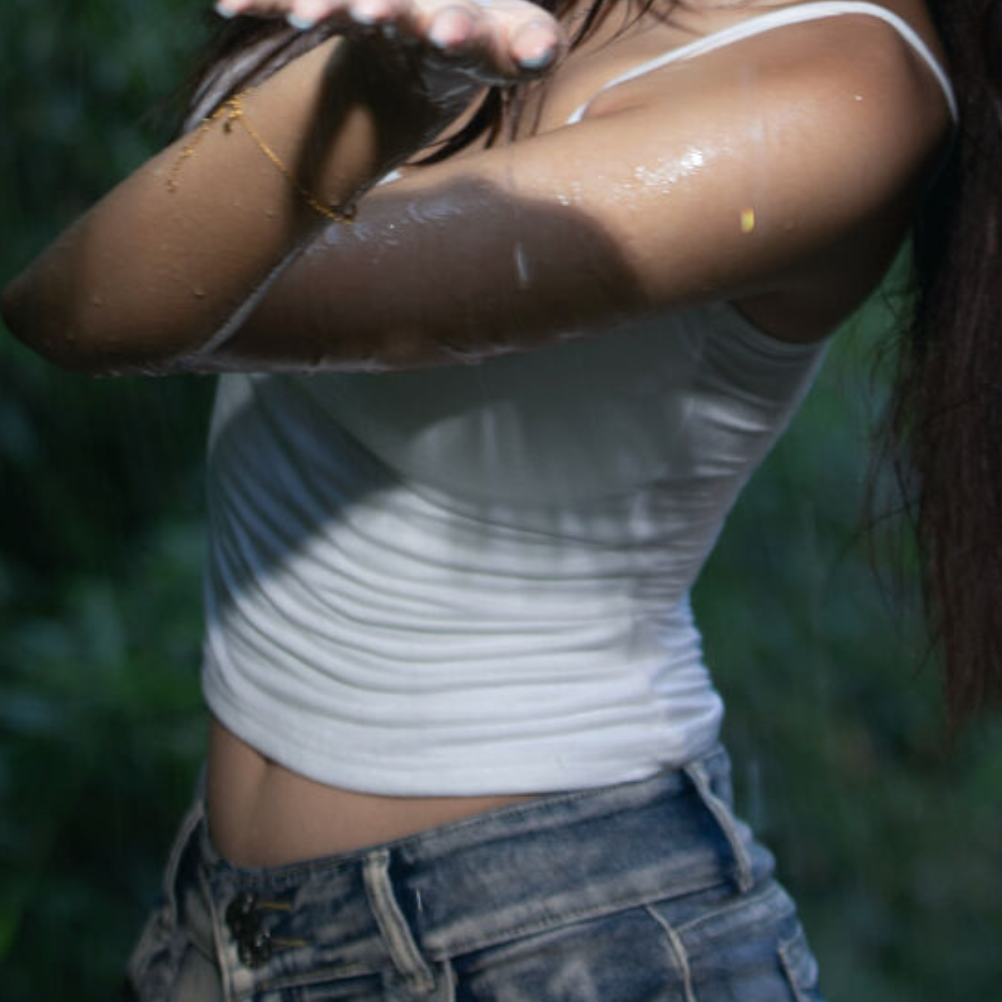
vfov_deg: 8.9
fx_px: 6386
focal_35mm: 195
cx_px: 554
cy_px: -246
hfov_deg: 9.0
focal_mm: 70
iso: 100
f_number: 3.5
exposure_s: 1/80
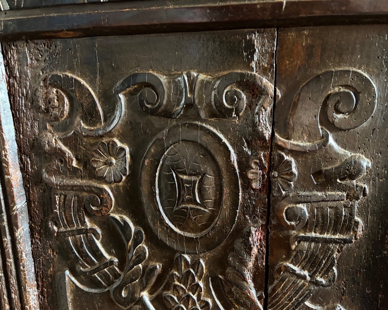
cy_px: 210
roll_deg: +1.2
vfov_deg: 42.7
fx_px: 390
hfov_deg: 52.8
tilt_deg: -18.5
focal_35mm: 34
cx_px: 194
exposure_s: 1/30
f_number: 1.6
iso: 640
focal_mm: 5.96
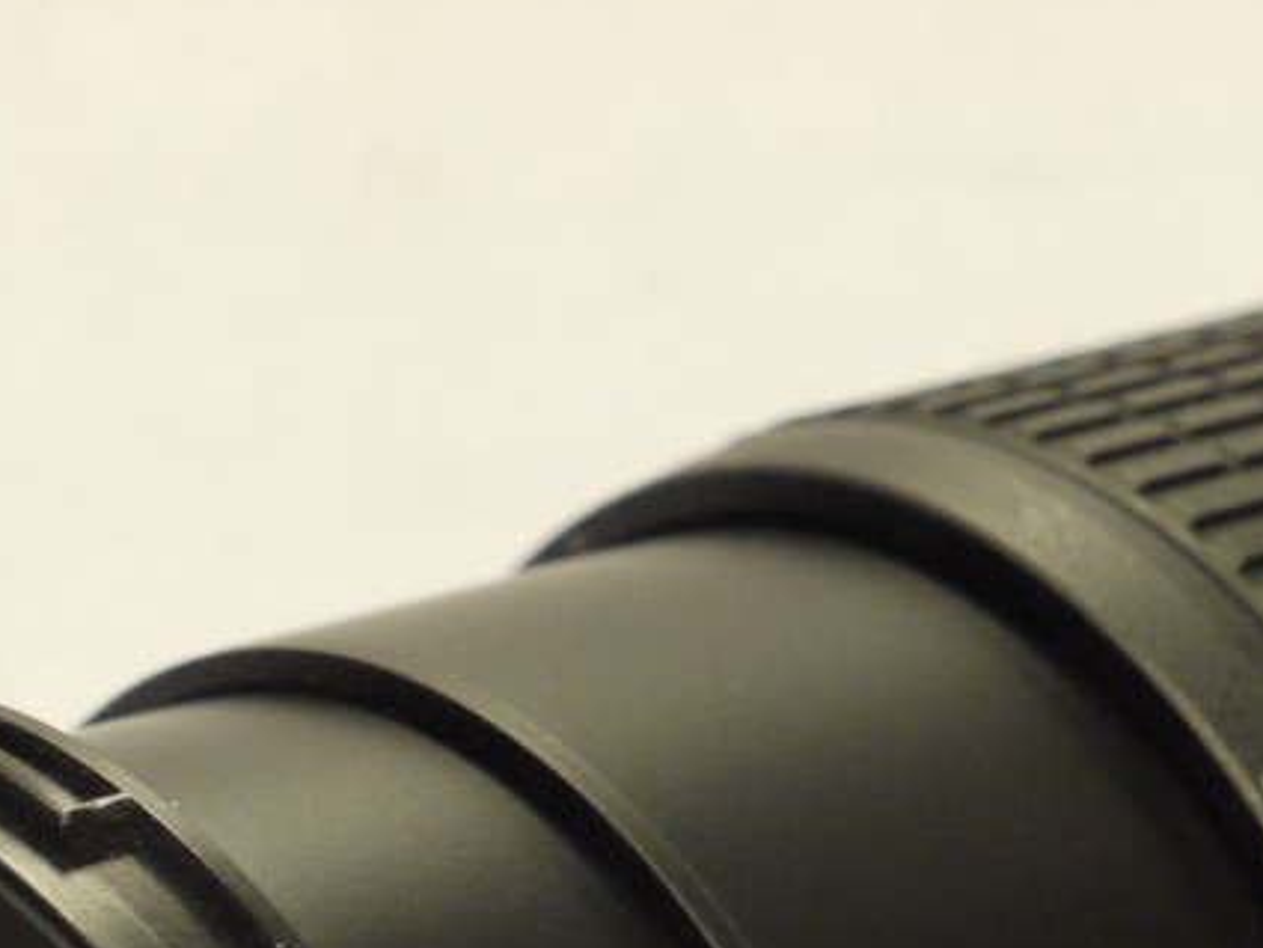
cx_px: 847
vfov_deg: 7.6
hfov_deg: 10.3
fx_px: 7007
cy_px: 1299
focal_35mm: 192
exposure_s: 1/20
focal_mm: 34
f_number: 8
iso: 800
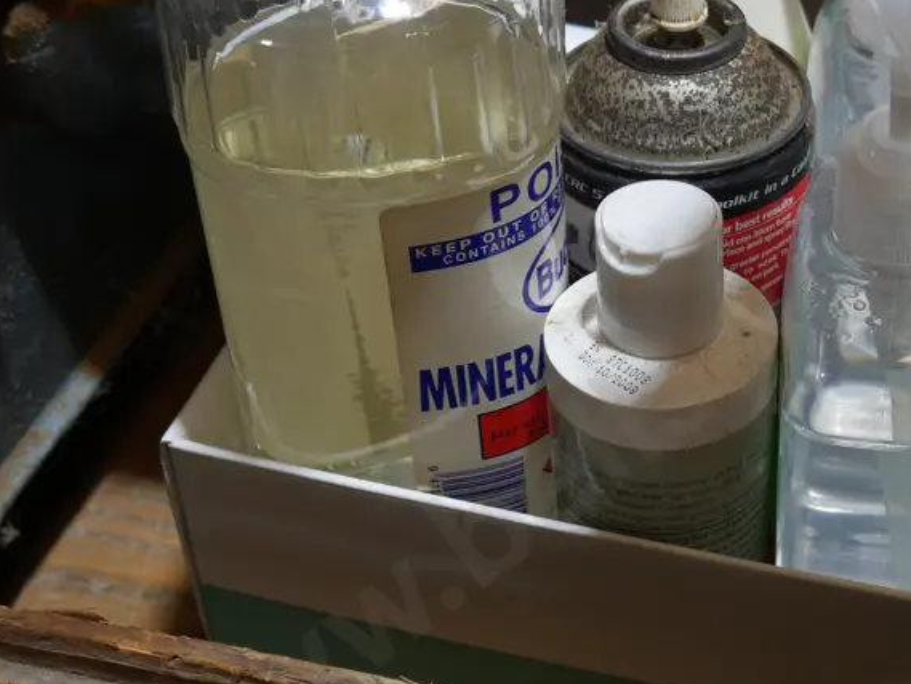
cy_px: 296
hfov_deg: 26.2
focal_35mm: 72
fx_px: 1895
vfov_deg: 20.4
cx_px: 812
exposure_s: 1/60
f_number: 4.5
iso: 250
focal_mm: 20
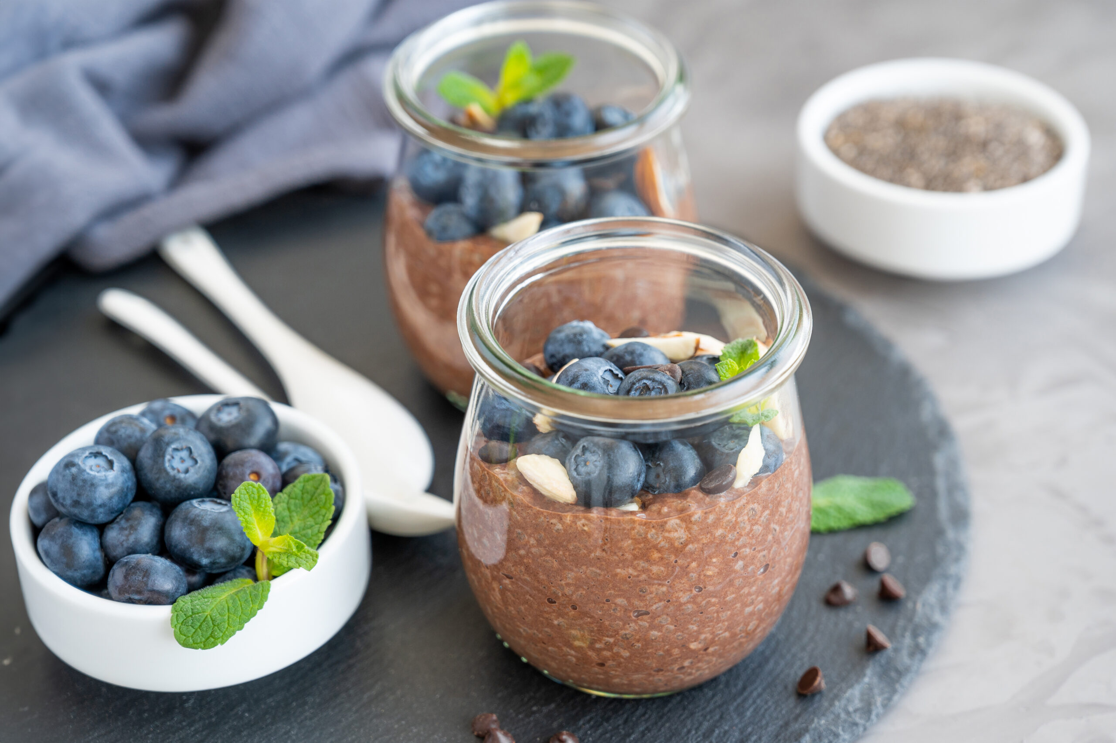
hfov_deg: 28.9
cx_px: 558
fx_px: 2168
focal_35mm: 70
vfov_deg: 19.4
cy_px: 372
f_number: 5
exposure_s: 1/25
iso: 200
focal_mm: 70
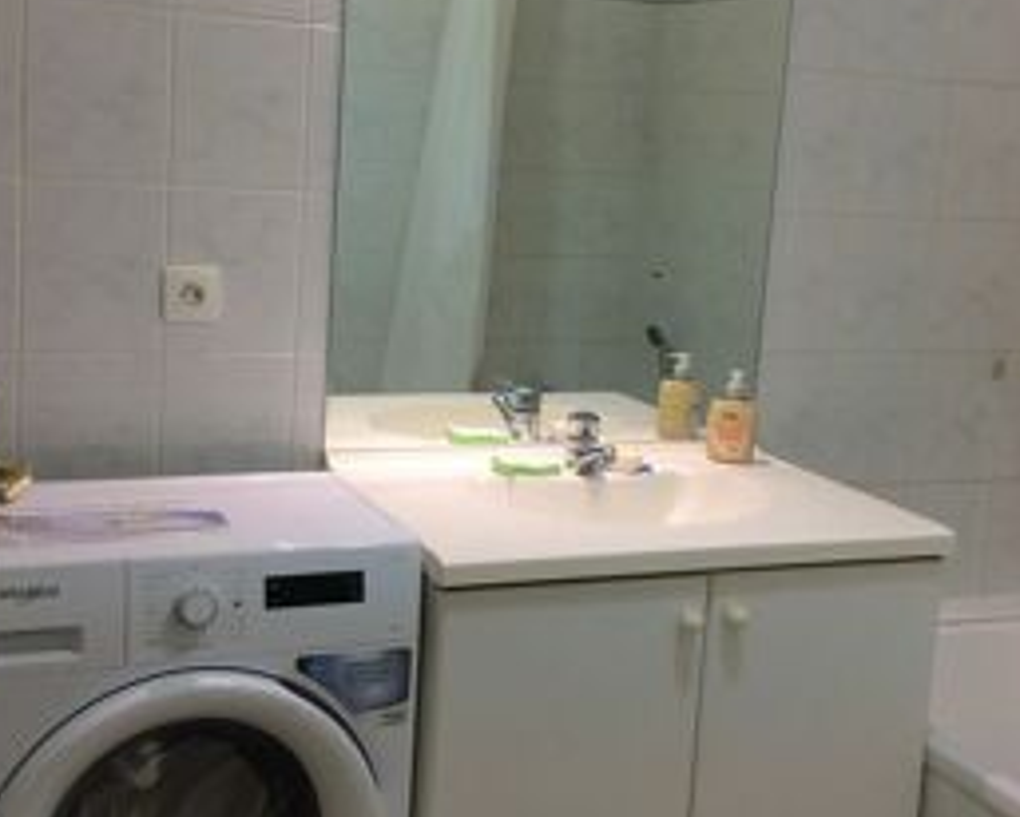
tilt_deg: -8.6
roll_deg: -1.9
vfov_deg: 32.1
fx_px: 1420
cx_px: 516
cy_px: 339
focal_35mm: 47
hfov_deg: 39.5
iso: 40
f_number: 2.2
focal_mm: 4.15
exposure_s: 1/33
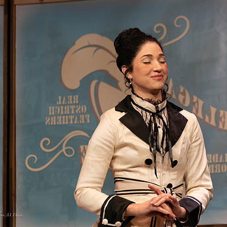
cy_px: 114
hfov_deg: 7.8
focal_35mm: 225
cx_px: 157
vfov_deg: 7.8
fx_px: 1669
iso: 4000
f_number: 6.3
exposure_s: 1/400
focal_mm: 175
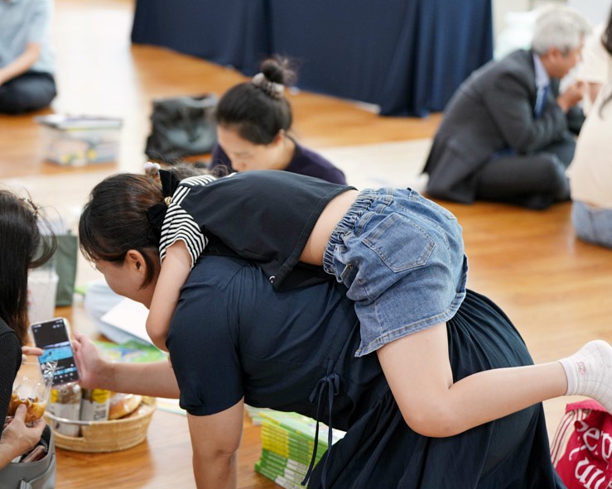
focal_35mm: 80
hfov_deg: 23.8
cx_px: 253
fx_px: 1449
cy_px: 242
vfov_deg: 19.2
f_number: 3.2
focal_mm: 70
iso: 1600
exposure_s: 1/160
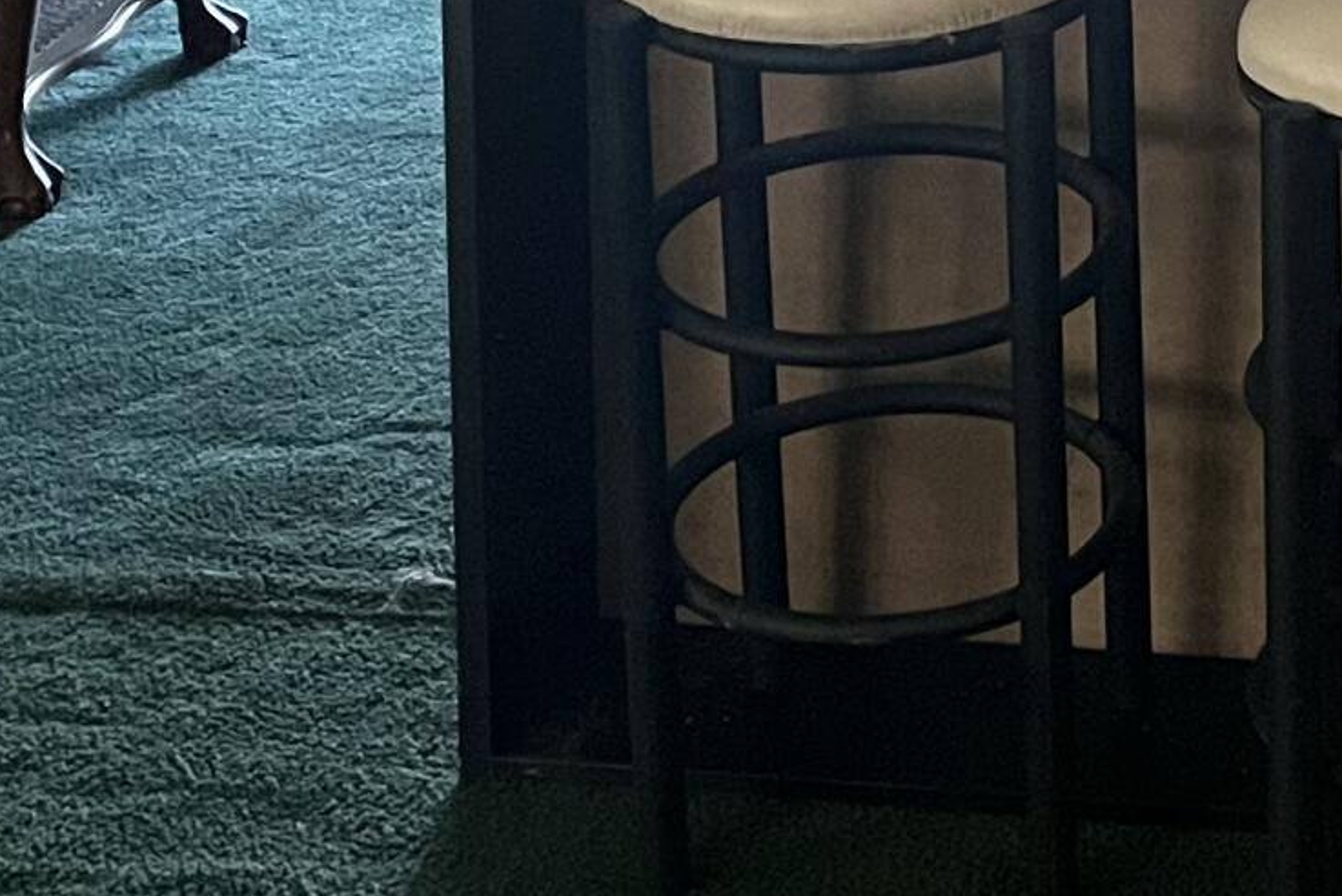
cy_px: -814
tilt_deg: -5.9
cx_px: 1395
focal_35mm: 110
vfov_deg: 11.4
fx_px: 4102
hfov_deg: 18.0
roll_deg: -0.1
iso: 500
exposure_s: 1/57
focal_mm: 5.1
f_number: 1.6
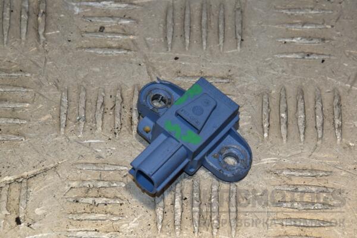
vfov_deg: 8.7
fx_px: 1562
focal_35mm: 158
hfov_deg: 13.0
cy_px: 119
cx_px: 178
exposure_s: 1/200
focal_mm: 105
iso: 800
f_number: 10
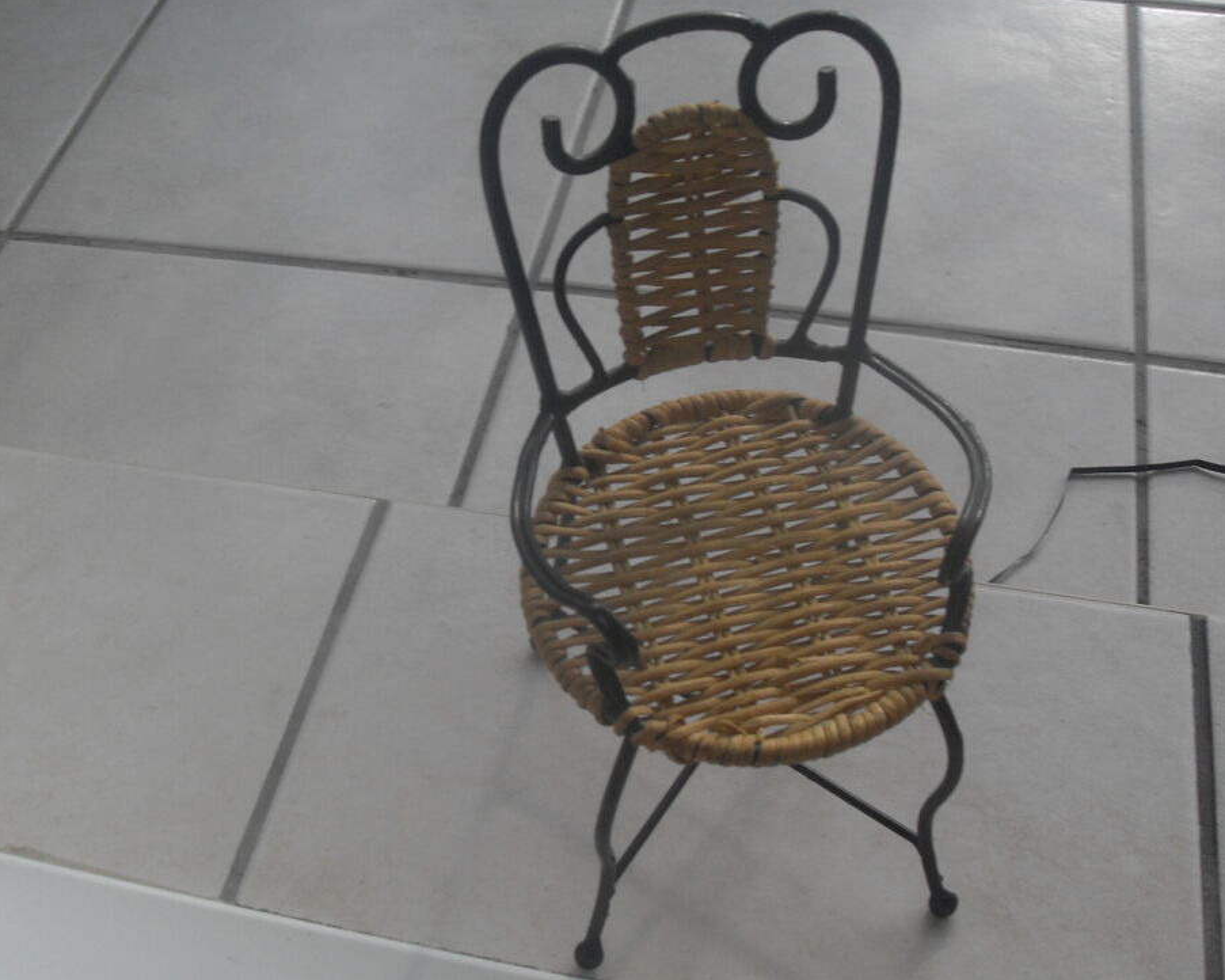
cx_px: 587
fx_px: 1450
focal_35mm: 40
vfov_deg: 37.3
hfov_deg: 45.8
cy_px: 505
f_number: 8.9
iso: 80
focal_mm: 6.3
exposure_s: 1/45
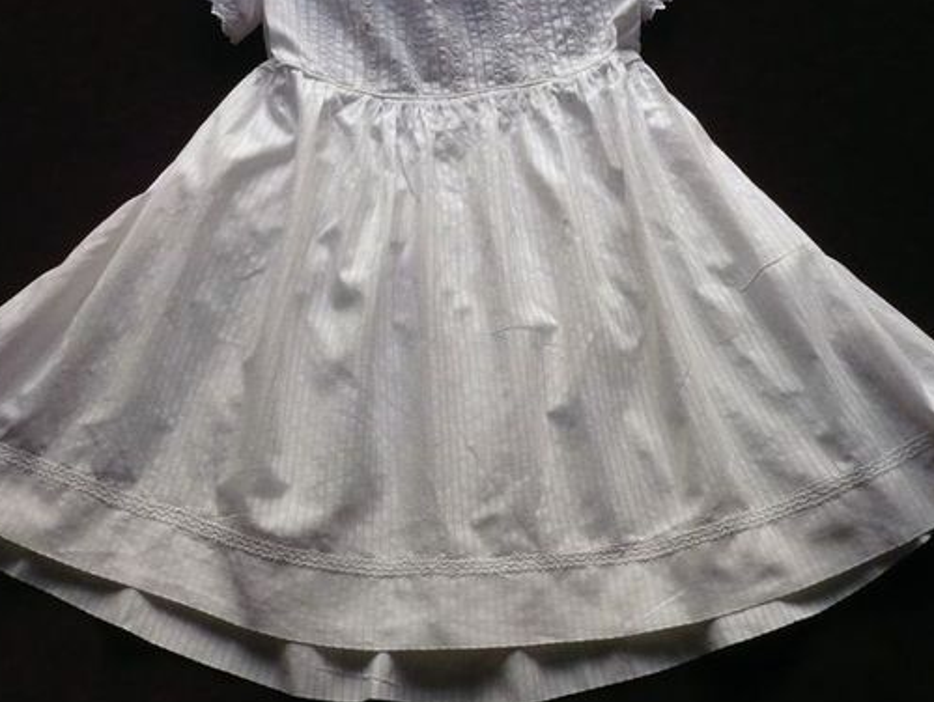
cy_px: 265
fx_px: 1323
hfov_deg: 38.9
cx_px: 446
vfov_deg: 29.6
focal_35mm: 49
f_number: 2.8
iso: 400
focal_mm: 5.8
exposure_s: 1/400
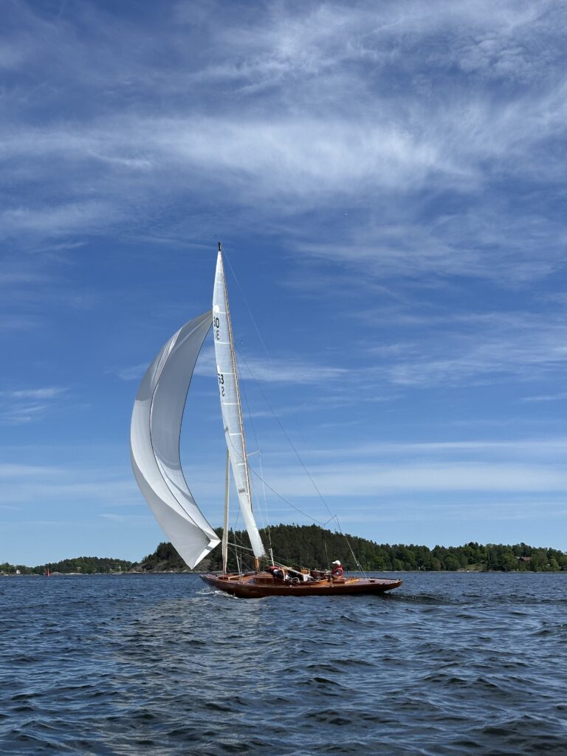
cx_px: 284
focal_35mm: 48
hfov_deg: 30.3
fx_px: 1048
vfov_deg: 39.7
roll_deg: +0.7
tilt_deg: +10.8
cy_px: 378
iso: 64
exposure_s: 1/7092
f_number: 1.78
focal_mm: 6.86
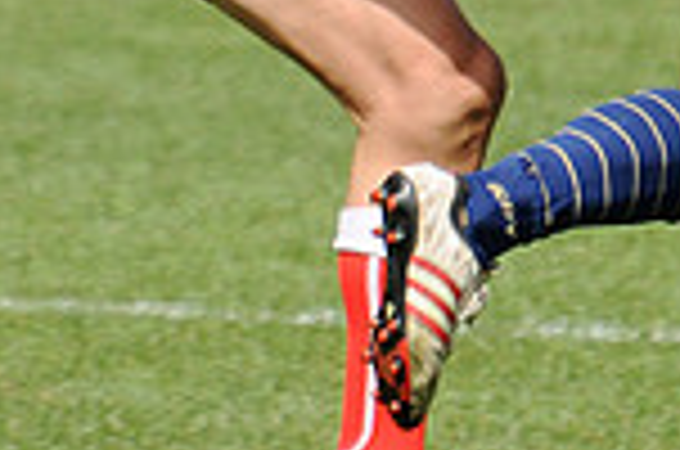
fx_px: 32496
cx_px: 432
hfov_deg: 1.2
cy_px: -160
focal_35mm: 1724
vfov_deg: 0.8
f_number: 5.6
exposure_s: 1/800
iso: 250
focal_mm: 300
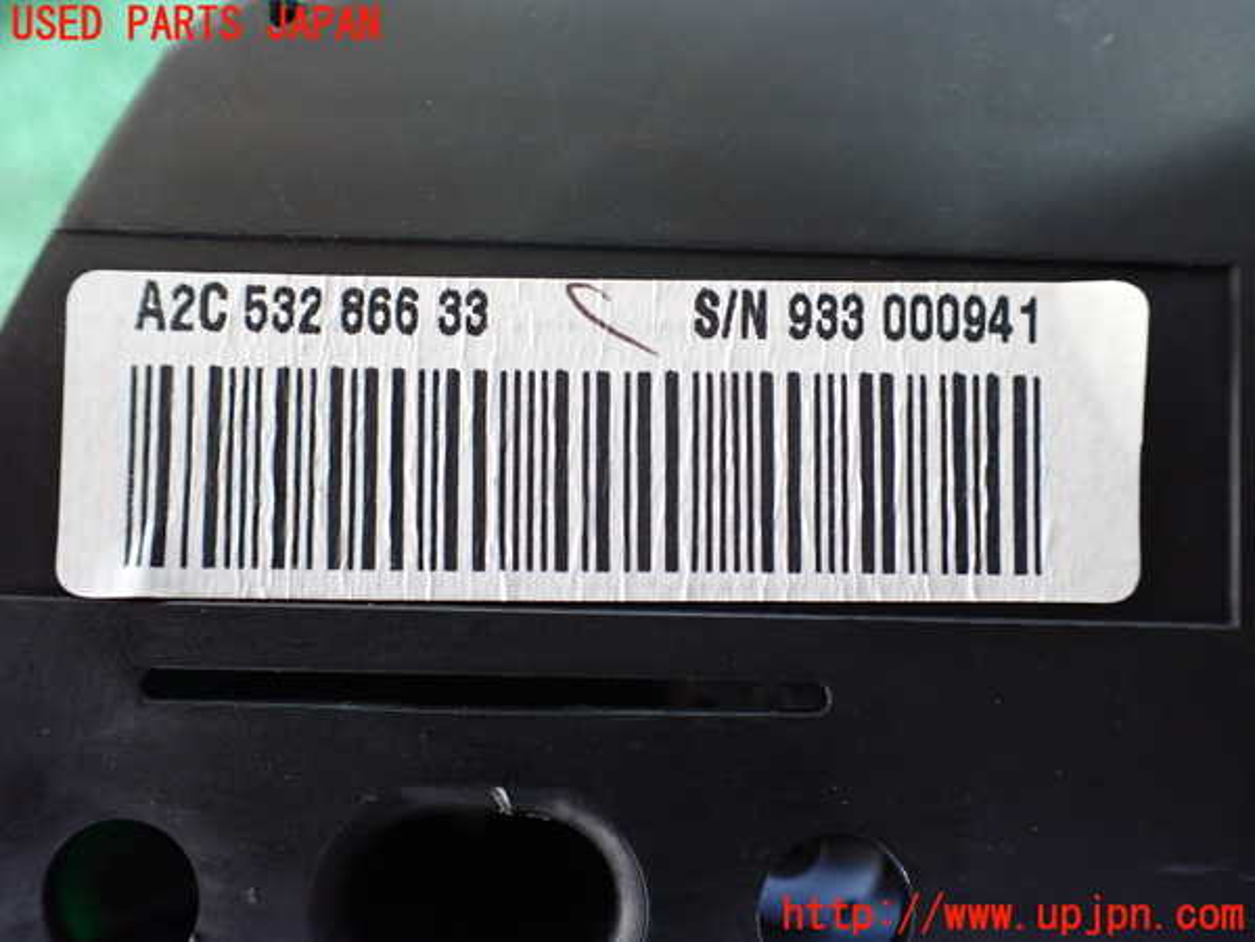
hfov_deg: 60.0
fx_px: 1088
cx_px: 628
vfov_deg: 46.8
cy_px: 471
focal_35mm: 30
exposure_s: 1/80
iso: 800
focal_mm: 5.4
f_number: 2.3
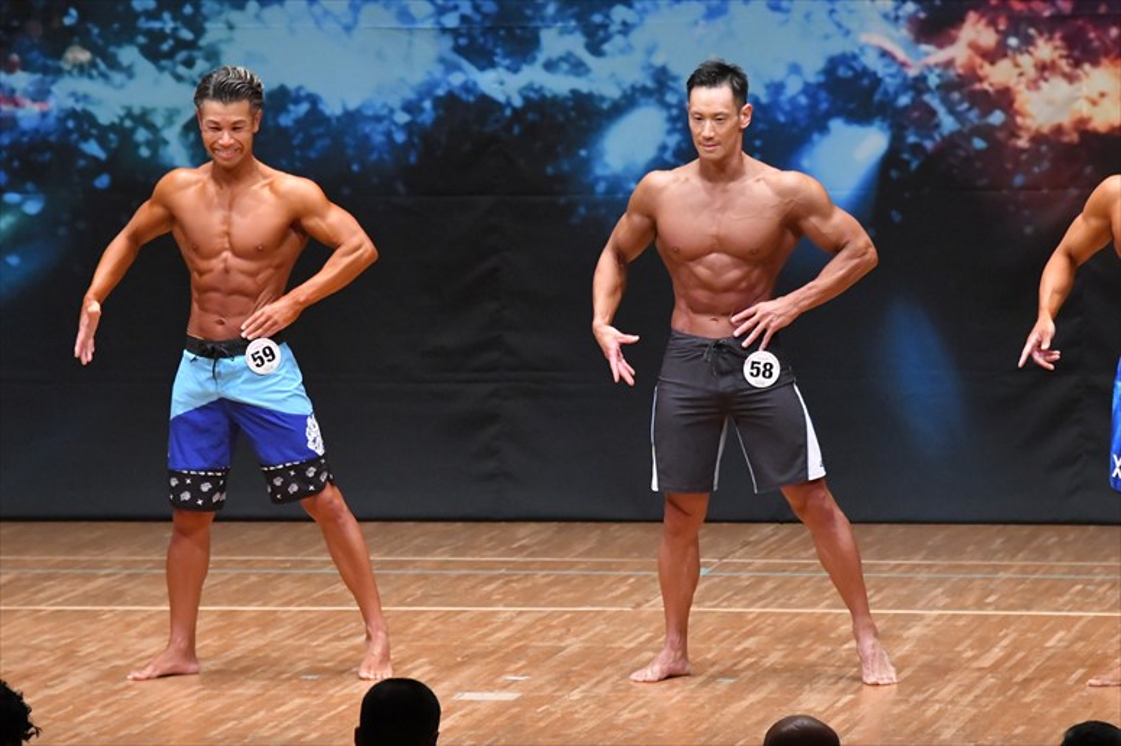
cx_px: 560
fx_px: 8404
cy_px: 373
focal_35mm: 270
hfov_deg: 7.6
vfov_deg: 5.1
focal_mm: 180
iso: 8000
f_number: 5.6
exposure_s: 1/400
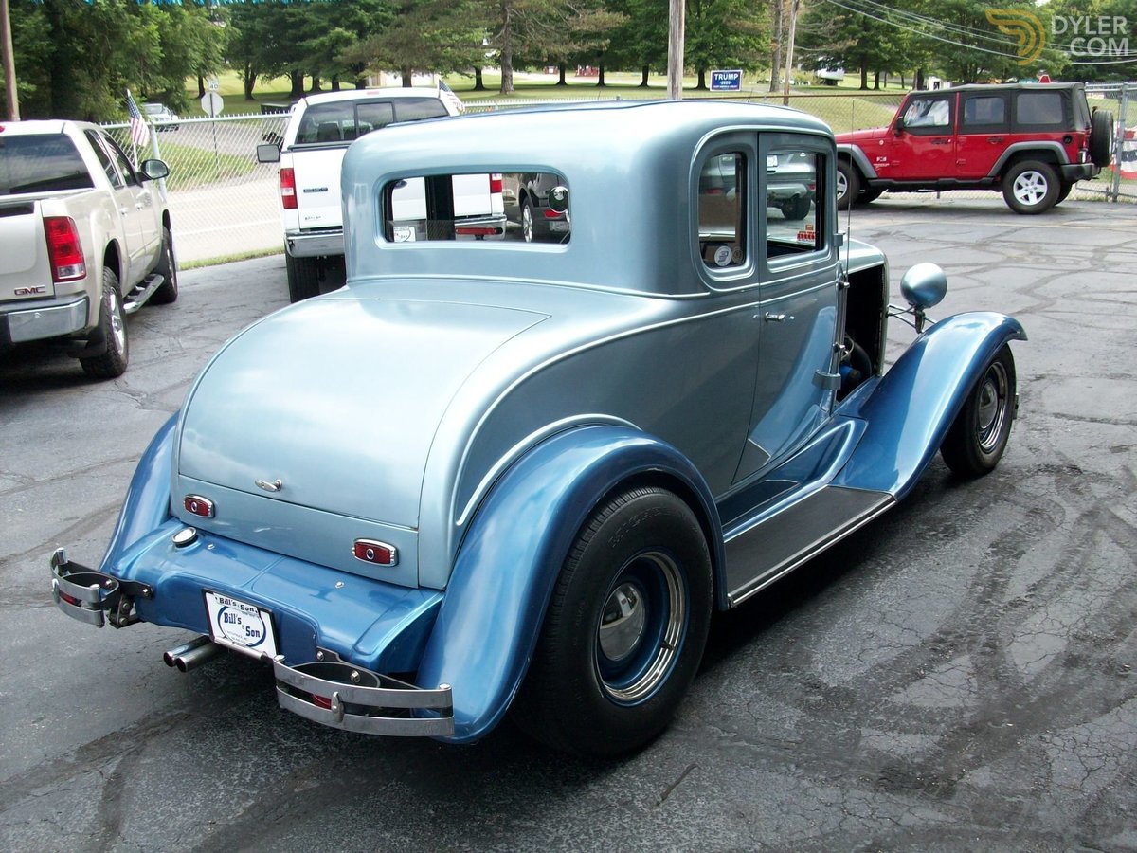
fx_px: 1117
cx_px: 568
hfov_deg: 54.0
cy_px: 426
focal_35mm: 34
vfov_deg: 41.8
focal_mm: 5.7
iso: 64
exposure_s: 1/238
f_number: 2.8
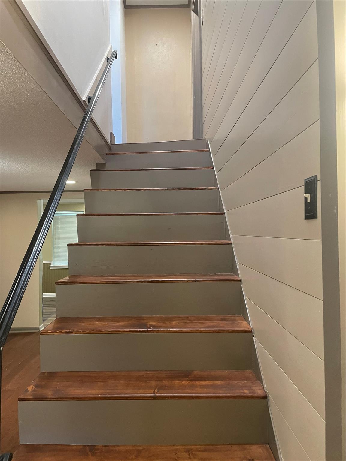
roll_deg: +1.1
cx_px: 173
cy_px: 230
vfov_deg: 67.3
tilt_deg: +2.8
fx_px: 347
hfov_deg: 53.1
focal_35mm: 26
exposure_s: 1/60
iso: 400
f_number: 1.6
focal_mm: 4.2
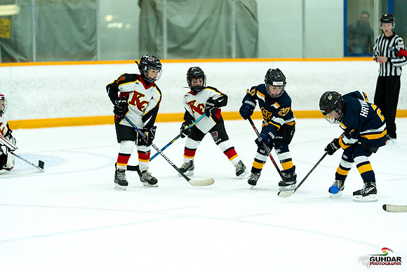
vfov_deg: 9.2
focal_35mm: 150
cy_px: 136
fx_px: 1696
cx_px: 204
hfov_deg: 13.7
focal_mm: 150
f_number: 2
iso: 2500
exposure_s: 1/2000
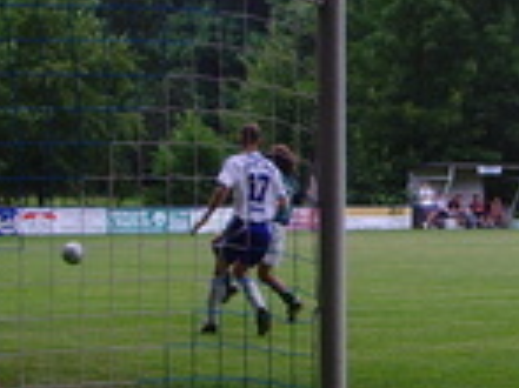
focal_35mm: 133
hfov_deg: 14.8
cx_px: 406
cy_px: 199
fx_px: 1992
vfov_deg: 11.1
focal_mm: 6.6
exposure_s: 1/250
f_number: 3.5
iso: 80
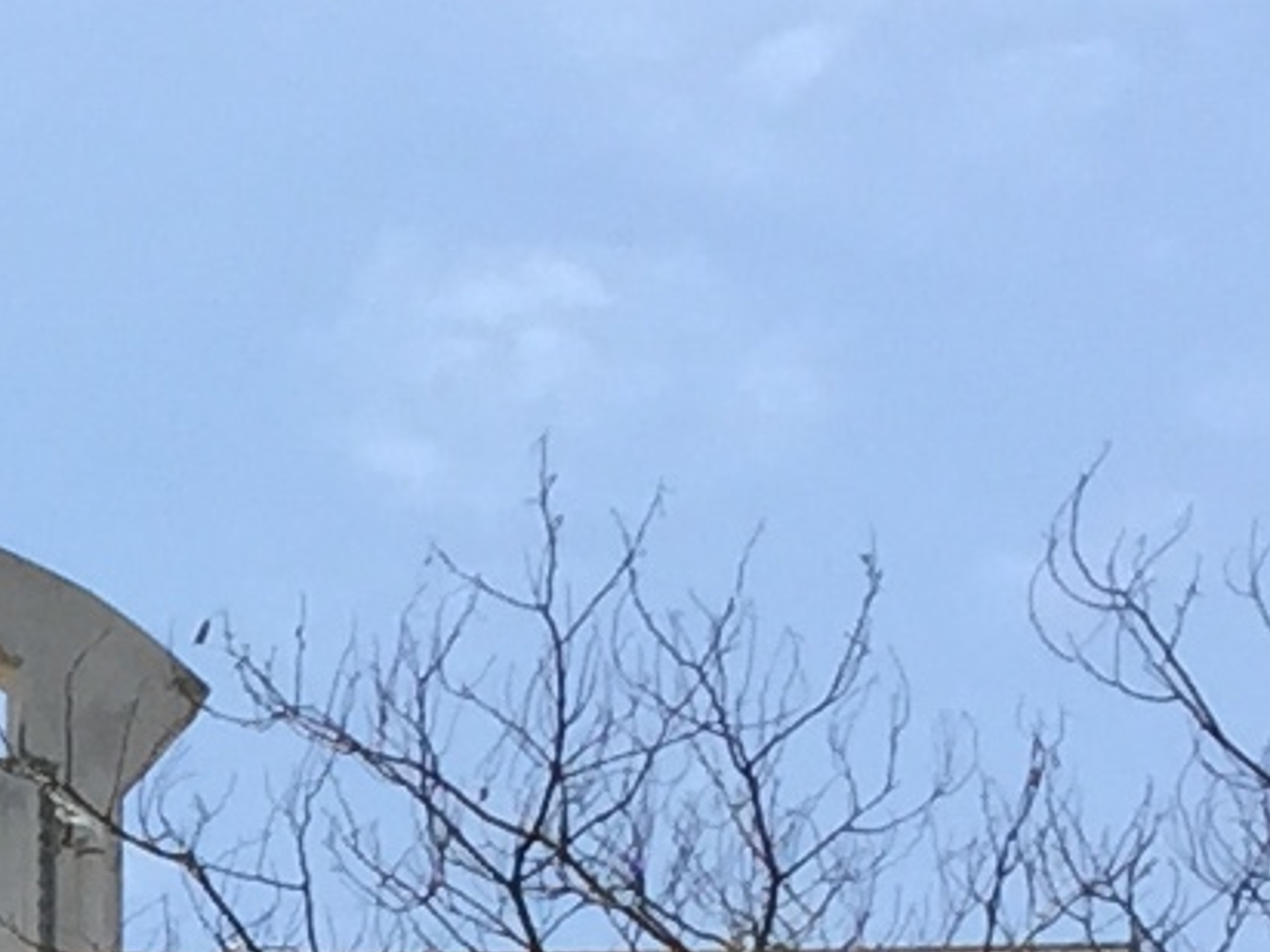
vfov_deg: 6.0
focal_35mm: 230
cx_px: -1760
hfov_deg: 8.0
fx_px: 8438
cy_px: 2936
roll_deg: -0.9
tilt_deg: +0.3
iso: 32
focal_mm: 4.15
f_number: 2.2
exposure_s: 1/2326
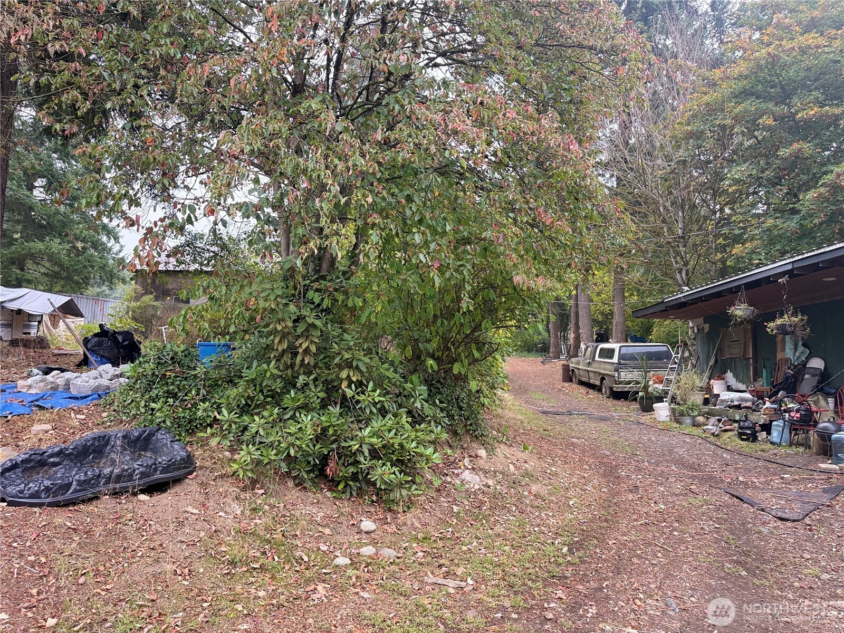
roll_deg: -0.4
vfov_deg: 56.8
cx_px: 422
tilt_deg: +6.3
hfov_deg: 71.6
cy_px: 316
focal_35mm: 24
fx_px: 585
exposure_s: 1/189
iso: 160
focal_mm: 6.76
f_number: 1.78
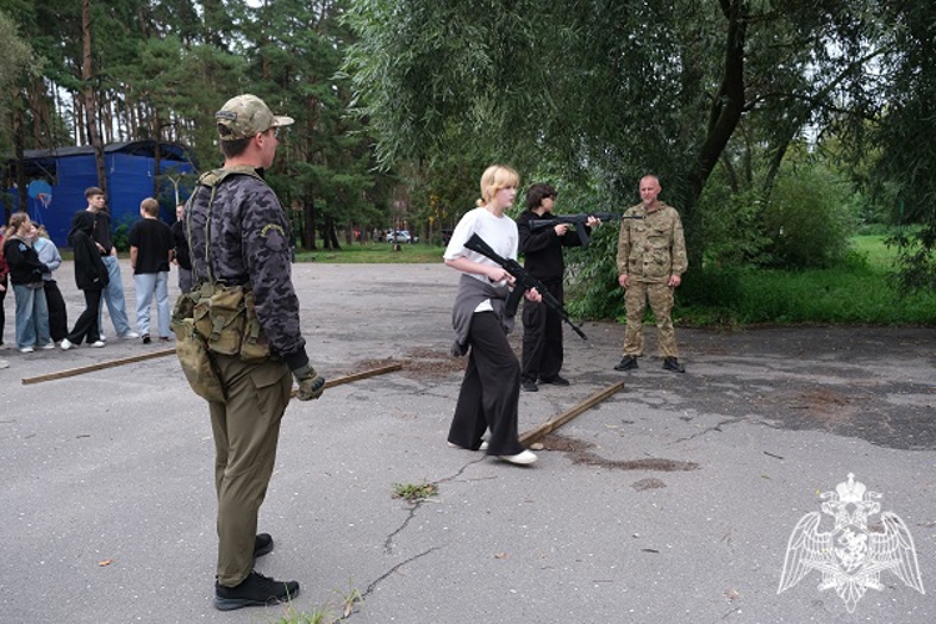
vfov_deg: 45.0
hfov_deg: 63.7
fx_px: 754
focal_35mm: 29
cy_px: 312
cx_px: 468
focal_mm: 19.6
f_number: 4
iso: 160
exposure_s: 1/140
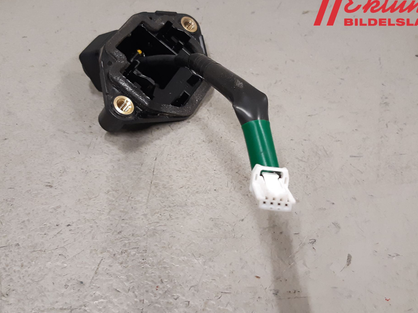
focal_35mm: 29
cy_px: 162
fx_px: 350
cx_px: 220
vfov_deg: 48.2
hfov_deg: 61.6
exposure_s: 1/50
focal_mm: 3.93
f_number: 1.7
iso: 160
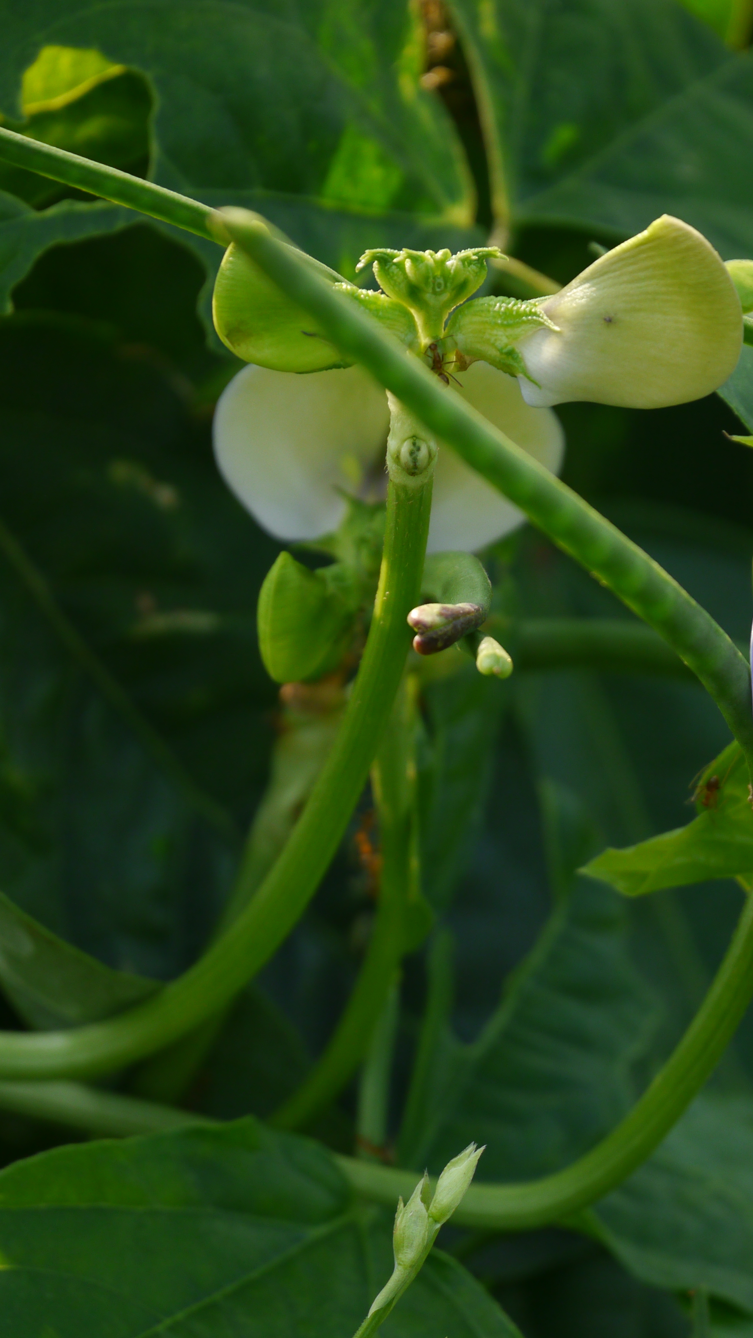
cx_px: 489
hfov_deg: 2.8
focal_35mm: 437
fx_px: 15508
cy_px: 669
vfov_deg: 4.9
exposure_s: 1/320
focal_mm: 150
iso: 200
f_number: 5.6
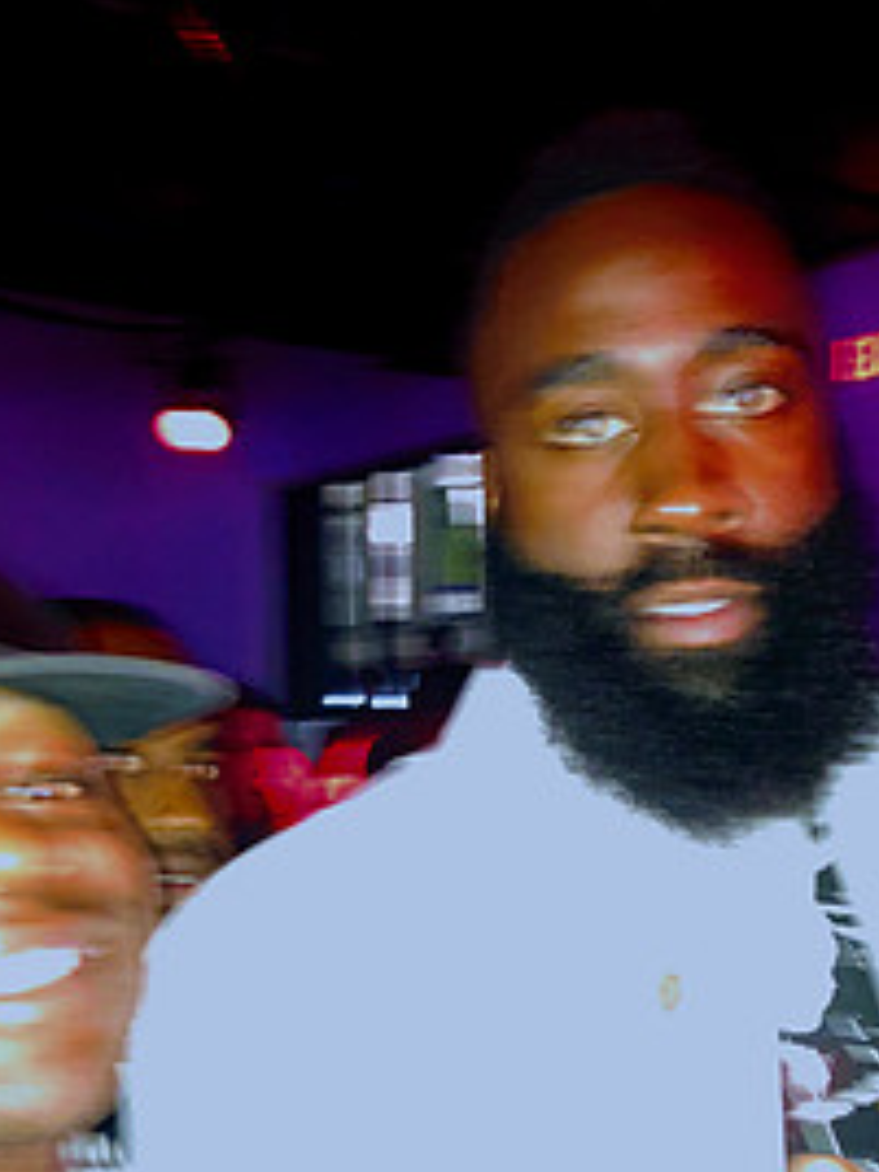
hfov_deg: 30.8
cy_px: 945
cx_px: 361
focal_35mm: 47
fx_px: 1591
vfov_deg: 38.8
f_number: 1.8
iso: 400
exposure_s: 1/30
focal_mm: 3.99
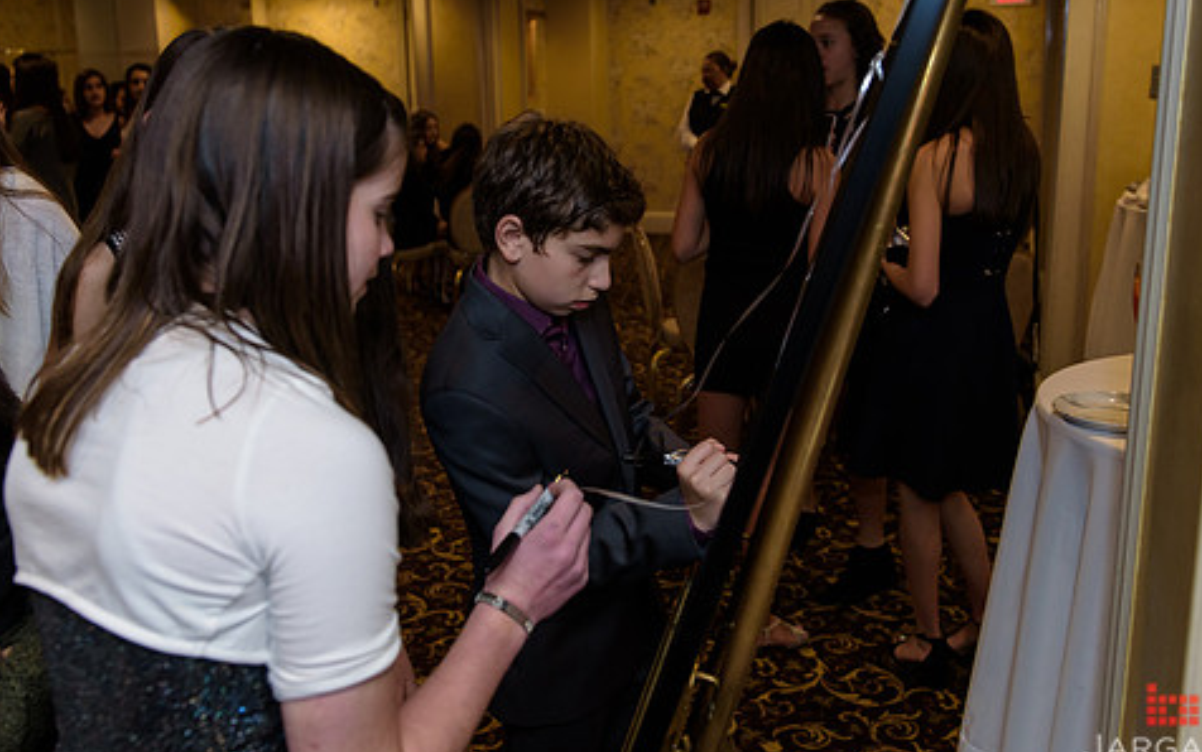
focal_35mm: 36
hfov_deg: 54.0
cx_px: 593
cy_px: 327
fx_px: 1180
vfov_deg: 35.3
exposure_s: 1/125
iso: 1600
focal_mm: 29
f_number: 3.2
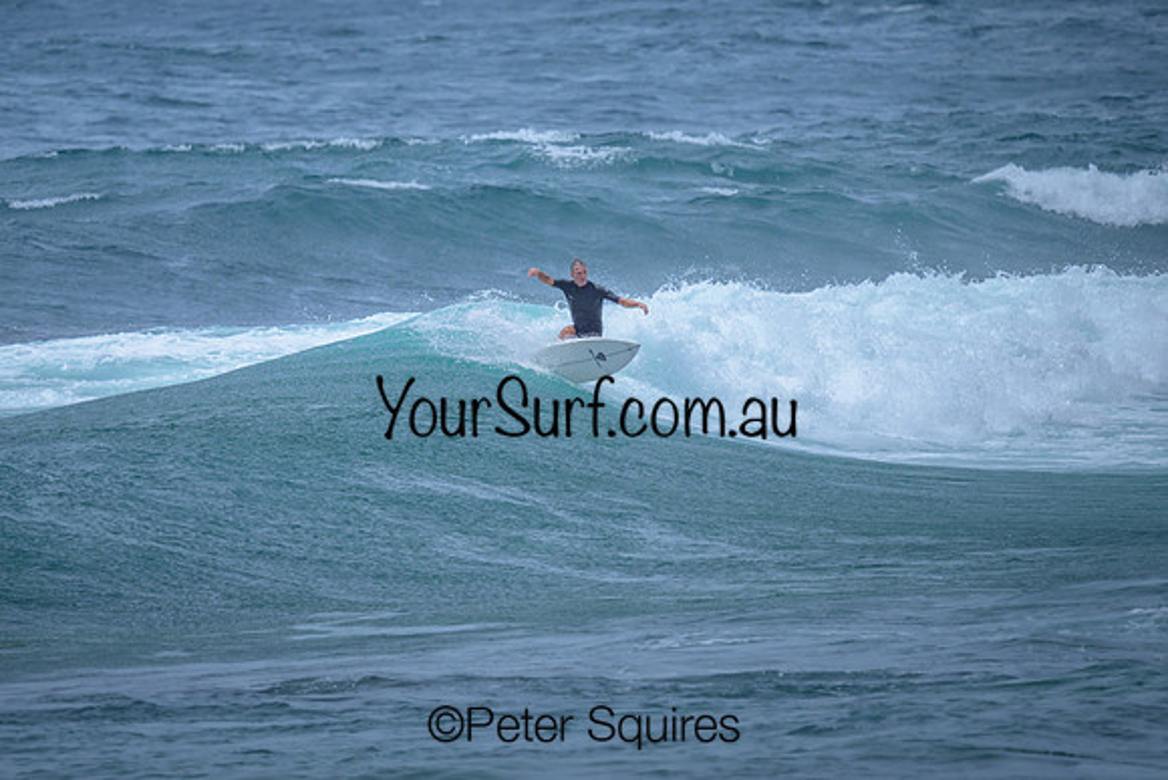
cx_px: 496
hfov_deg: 1.9
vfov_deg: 1.3
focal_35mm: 1100
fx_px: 35709
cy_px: 337
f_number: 6.3
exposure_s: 1/3200
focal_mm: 800
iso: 280
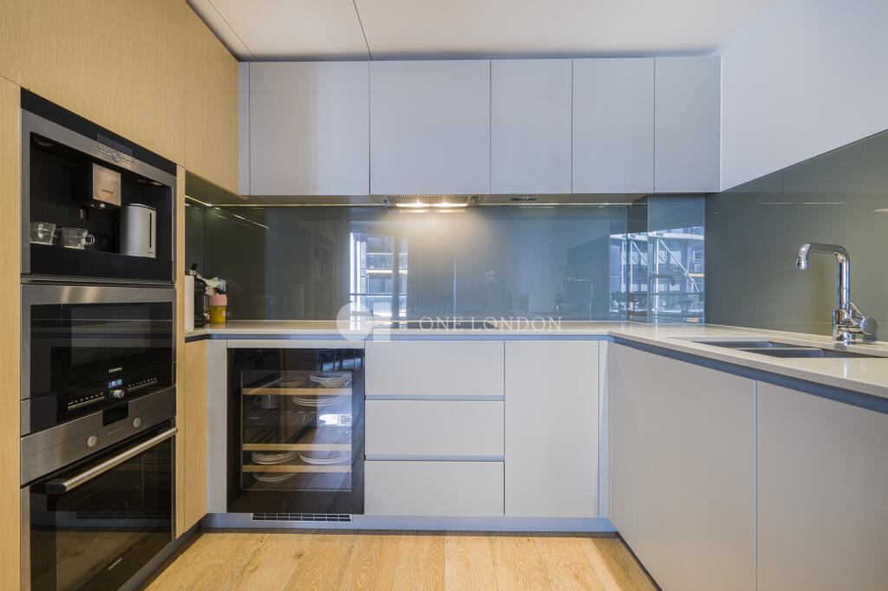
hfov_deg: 93.3
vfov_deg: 70.4
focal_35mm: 17
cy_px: 296
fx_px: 419
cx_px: 444
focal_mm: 17
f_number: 8
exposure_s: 1/2.5
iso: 400
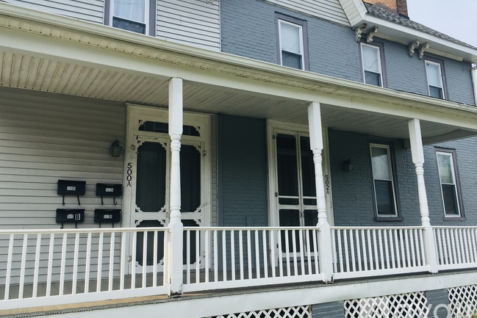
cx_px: 233
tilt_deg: +10.5
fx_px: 411
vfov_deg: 42.3
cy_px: 144
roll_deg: +0.9
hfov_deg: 60.3
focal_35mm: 31
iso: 25
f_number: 2.2
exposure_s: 1/718
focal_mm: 4.15
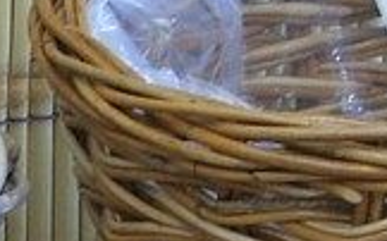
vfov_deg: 4.4
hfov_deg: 6.8
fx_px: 3151
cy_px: 169
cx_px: -423
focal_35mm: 299
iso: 50
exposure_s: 1/8
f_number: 2.8
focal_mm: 7.8
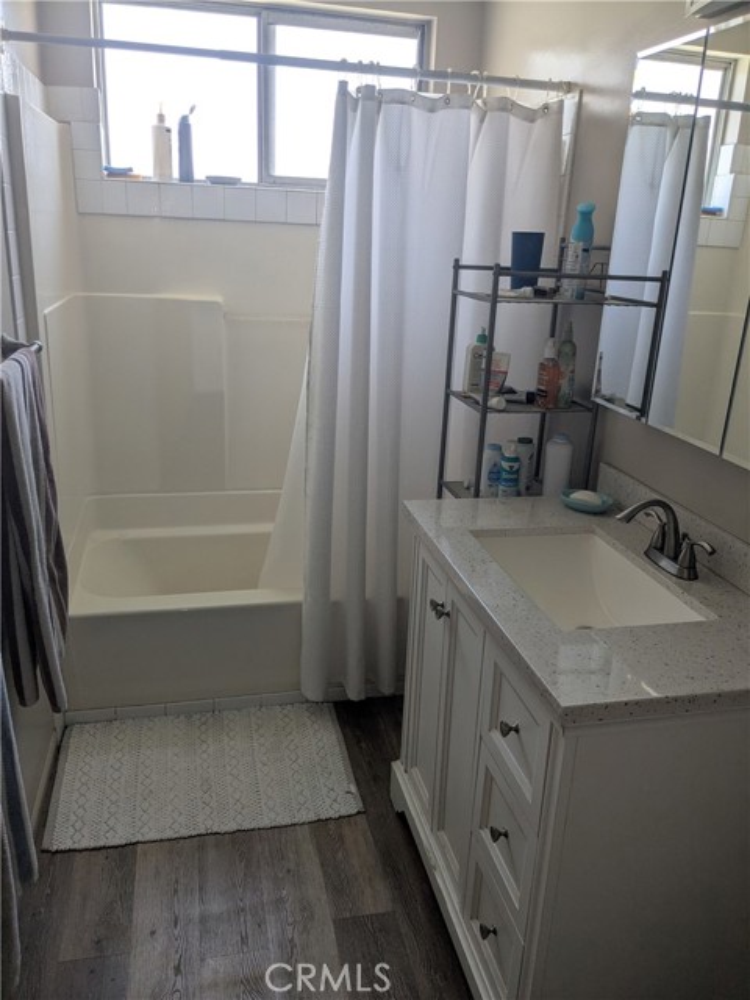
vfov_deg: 65.3
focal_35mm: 27
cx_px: 375
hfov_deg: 51.4
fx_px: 780
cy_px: 500
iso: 56
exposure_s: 1/125
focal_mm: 4.38
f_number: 1.73
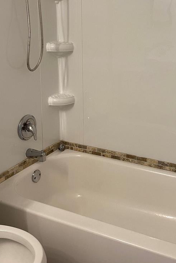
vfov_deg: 43.3
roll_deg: -0.9
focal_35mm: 44
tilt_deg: -9.5
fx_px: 322
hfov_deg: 30.0
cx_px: 133
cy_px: 71
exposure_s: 1/60
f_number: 1.8
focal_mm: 4.25
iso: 100
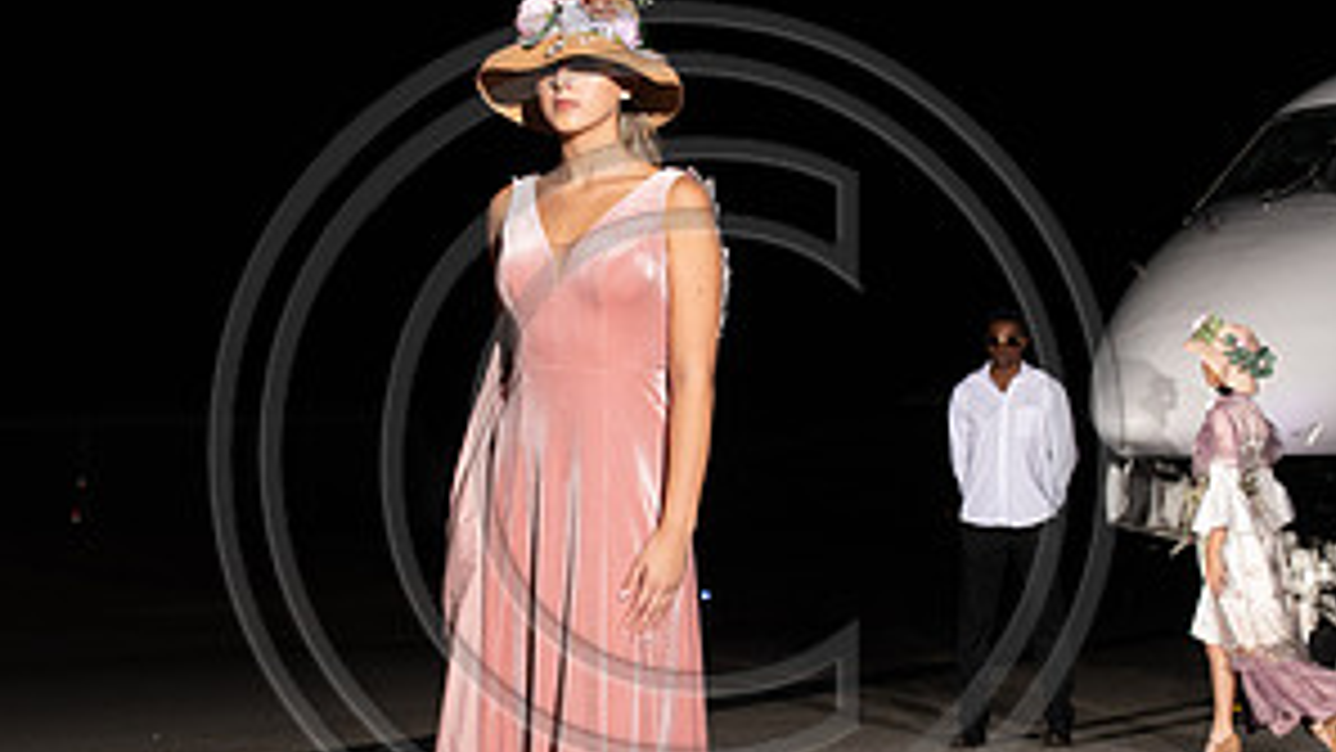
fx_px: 4215
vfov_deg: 10.2
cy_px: 450
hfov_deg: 18.0
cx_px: 668
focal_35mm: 119
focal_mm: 75
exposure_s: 1/200
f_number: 6.3
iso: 1000
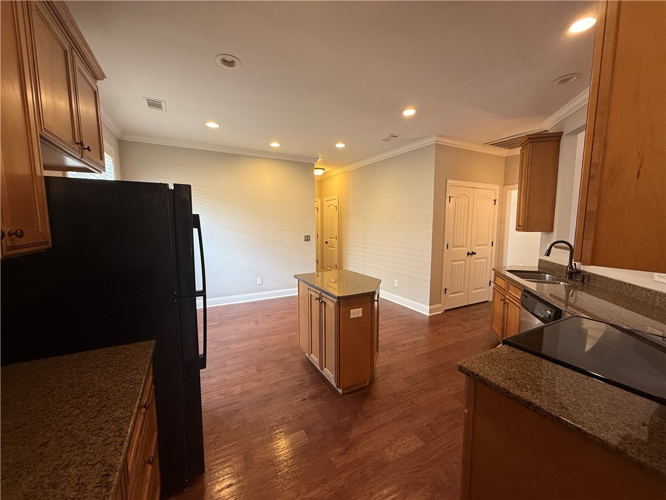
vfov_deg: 85.7
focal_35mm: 14
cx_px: 333
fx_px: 269
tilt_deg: -4.5
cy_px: 250
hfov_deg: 102.1
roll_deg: -0.2
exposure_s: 1/60
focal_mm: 2.22
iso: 200
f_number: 2.2
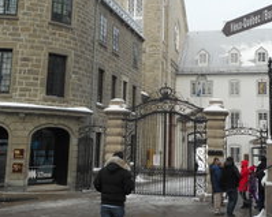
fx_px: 394
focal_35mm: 49
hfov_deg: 38.0
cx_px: 154
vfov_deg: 30.6
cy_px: 70
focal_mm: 4.5
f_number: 3.7
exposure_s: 1/200
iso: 80
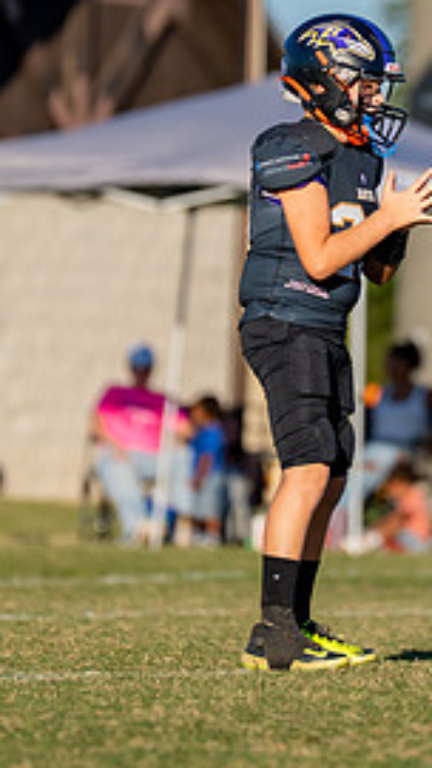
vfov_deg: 3.8
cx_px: 384
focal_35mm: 562
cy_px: 253
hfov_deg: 2.2
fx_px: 11438
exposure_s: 1/3200
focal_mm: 200
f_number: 2.8
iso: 160
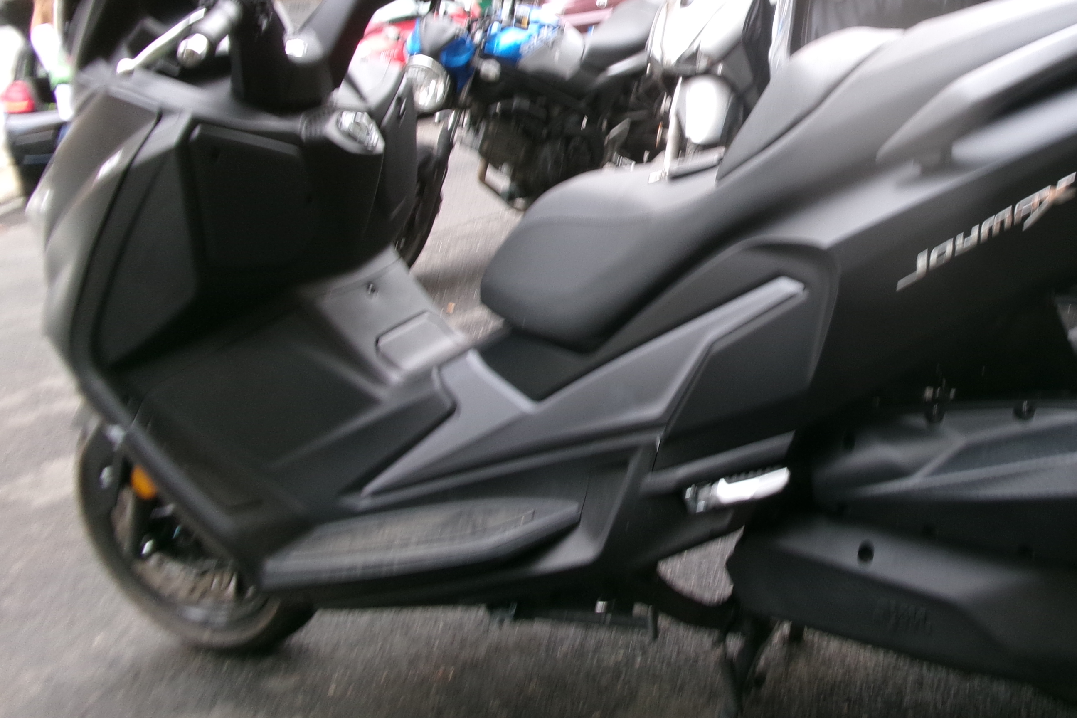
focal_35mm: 41
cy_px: 226
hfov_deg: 46.3
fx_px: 1226
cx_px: 756
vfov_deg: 32.3
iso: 102
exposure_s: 1/34
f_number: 3.9
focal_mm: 5.1
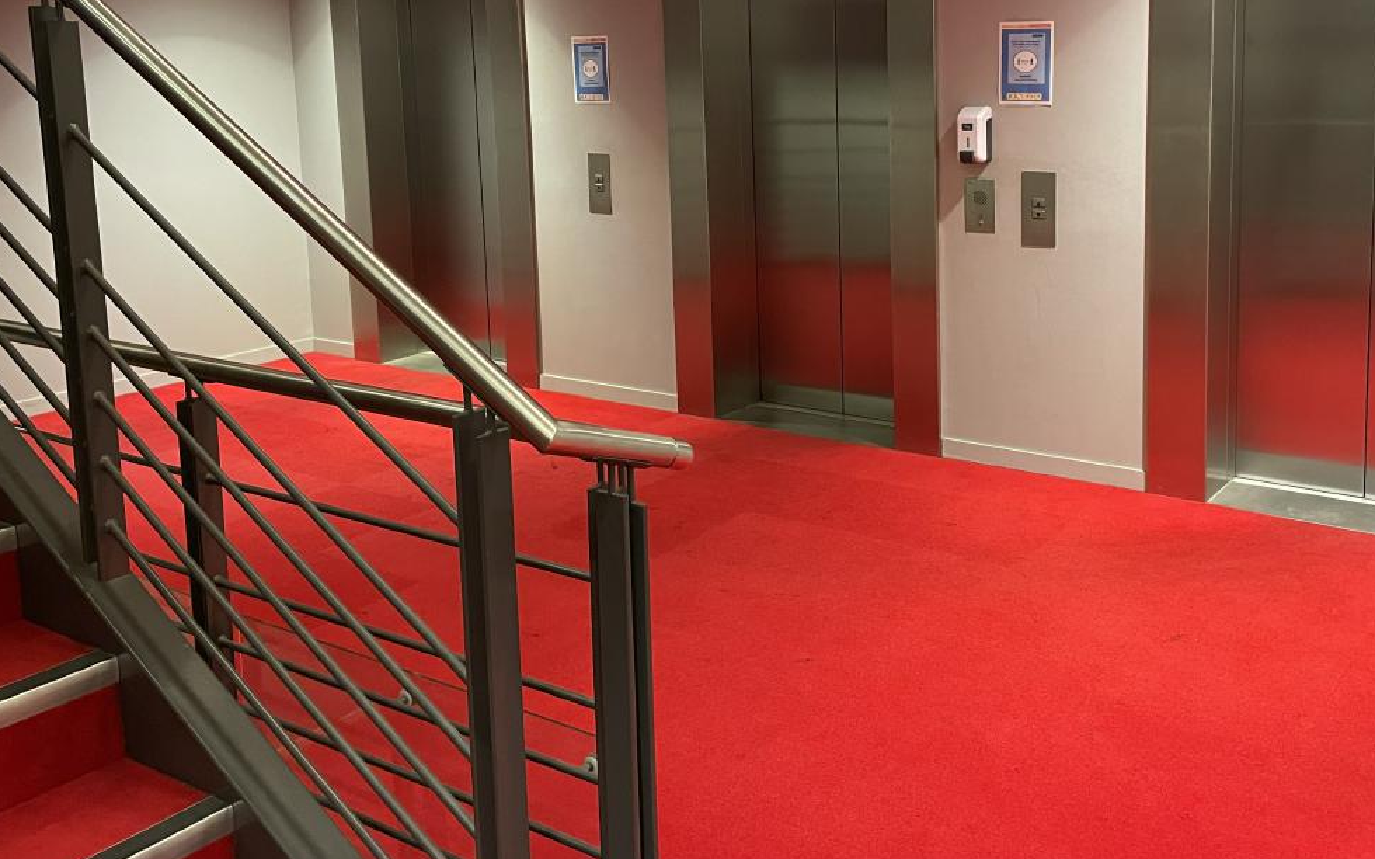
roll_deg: +0.8
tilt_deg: -8.3
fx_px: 1349
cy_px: 246
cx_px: 800
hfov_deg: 53.8
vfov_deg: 34.8
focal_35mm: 36
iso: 500
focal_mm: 4.2
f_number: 1.6
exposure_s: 1/49
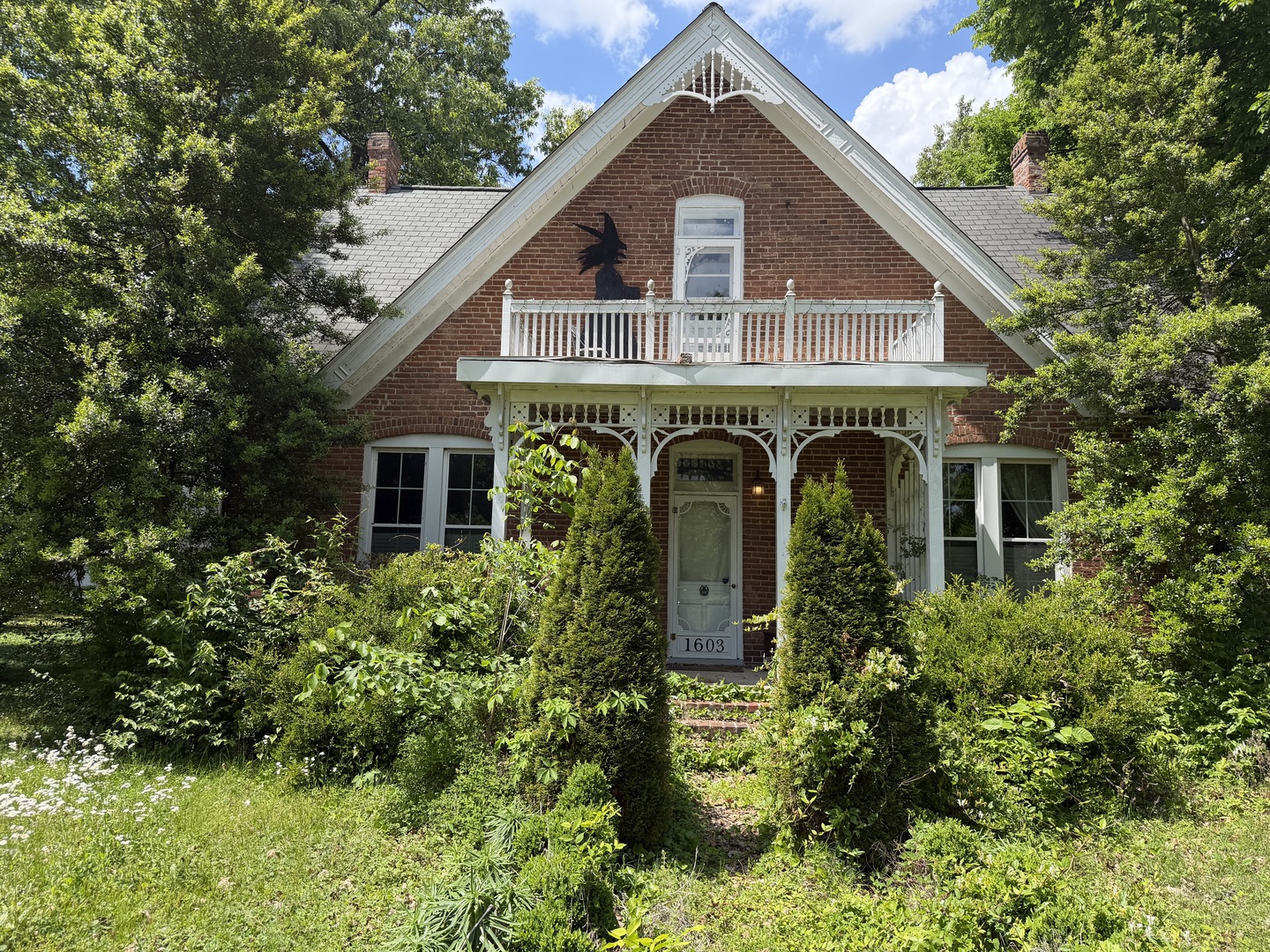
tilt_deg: +8.0
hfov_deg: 71.6
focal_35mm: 24
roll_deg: -1.3
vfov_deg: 56.8
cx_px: 635
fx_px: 881
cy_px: 476
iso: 100
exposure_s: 1/2445
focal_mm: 6.76
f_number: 1.78
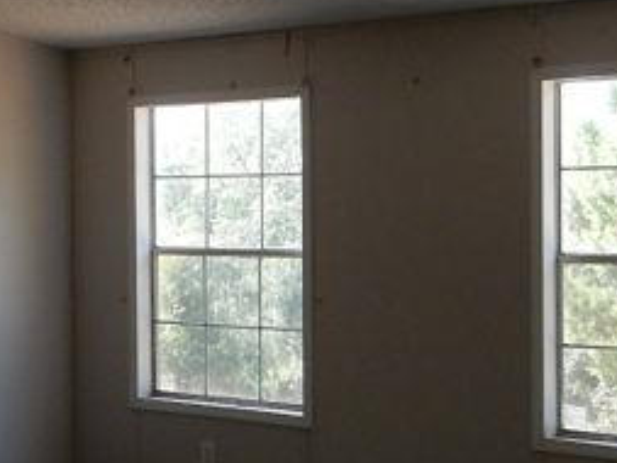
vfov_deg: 16.2
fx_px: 1623
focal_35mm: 91
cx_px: 341
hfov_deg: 21.5
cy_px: 314
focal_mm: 6.4
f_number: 4
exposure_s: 1/200
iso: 400
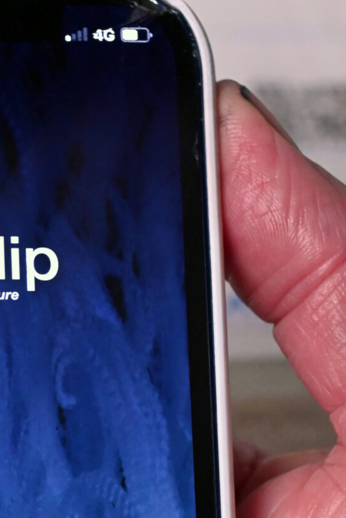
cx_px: -44
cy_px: 478
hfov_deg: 6.6
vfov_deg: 9.9
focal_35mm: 206
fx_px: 2965
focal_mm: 66
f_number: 7.1
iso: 3200
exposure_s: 1/100
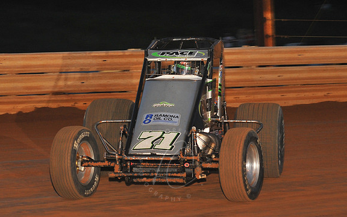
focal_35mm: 115
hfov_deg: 18.1
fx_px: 1088
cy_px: 109
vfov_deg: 11.4
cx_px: 174
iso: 1000
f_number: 7.1
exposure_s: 1/320
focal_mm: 112
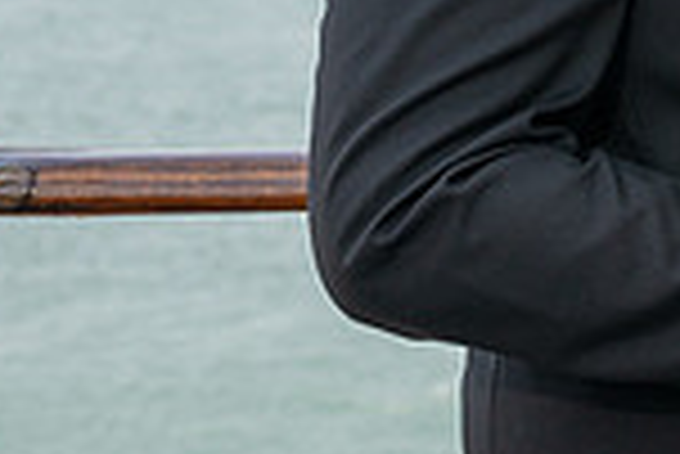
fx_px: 5067
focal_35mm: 268
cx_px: 878
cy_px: -227
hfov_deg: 7.6
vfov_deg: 5.1
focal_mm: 70
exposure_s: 1/200
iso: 200
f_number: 9
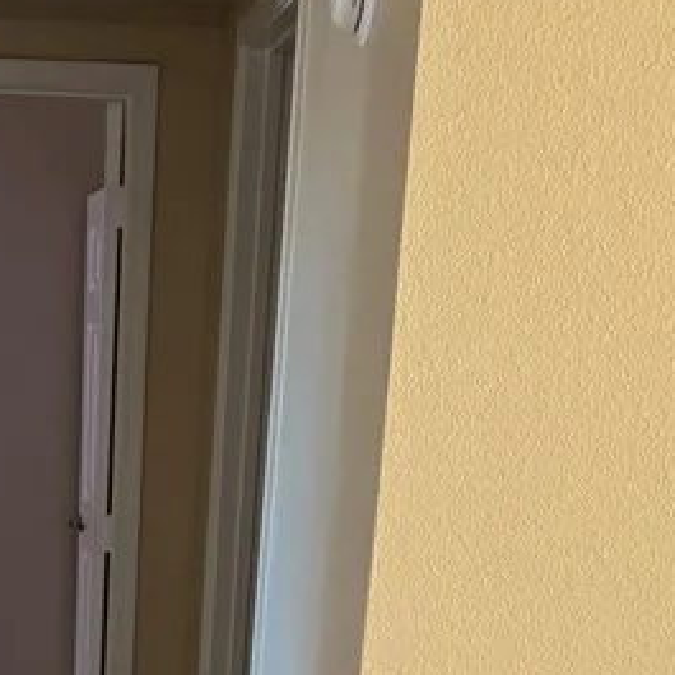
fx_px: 1809
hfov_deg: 20.8
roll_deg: -2.9
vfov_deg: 18.0
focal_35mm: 82
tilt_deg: -19.9
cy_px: 1108
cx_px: 87
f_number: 1.78
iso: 500
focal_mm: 6.76
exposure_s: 1/60
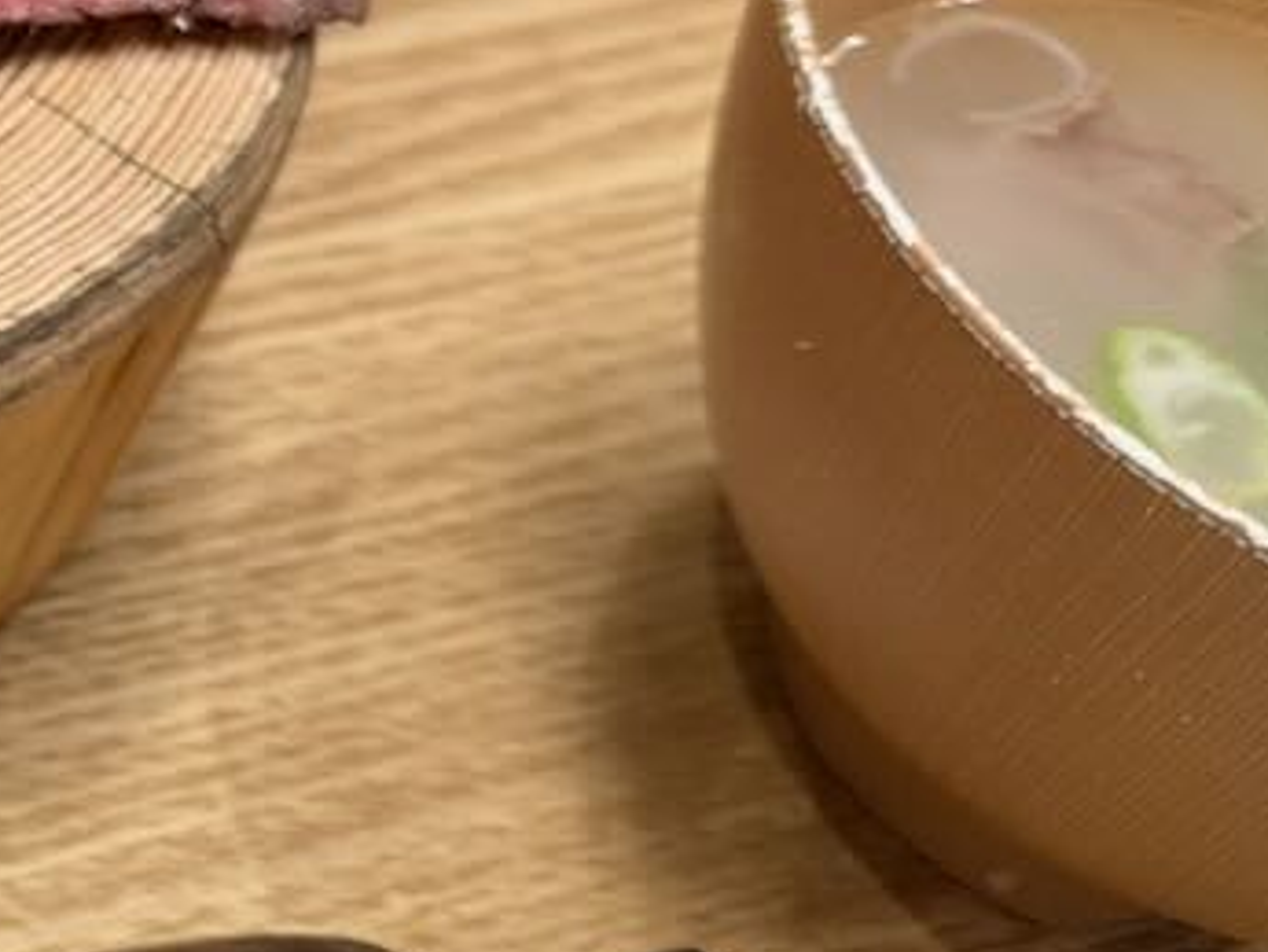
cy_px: 213
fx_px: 3261
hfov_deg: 18.0
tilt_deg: -45.1
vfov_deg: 16.5
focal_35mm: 89
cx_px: -941
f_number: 1.78
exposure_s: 1/50
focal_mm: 6.76
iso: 250
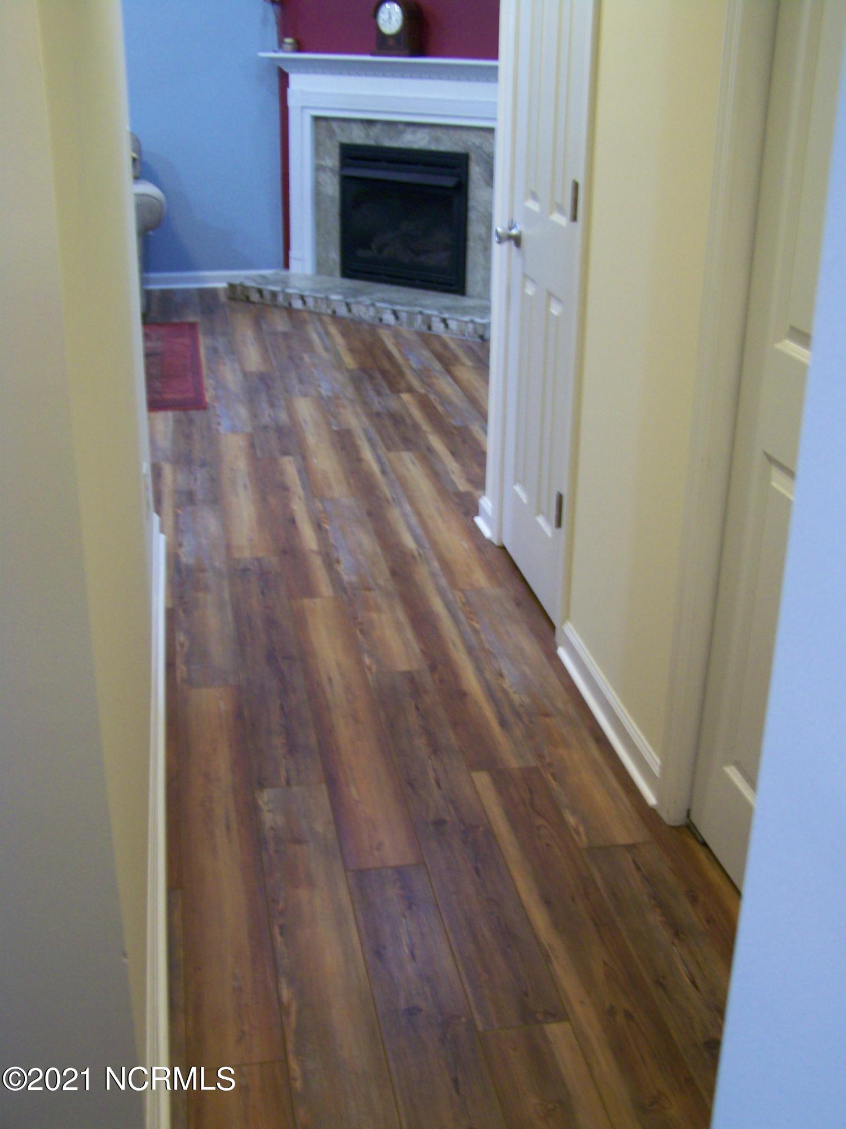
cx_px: 423
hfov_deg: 37.7
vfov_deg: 49.0
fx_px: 1238
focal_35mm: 38
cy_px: 564
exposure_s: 1/8
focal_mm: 6.3
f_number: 2.8
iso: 160
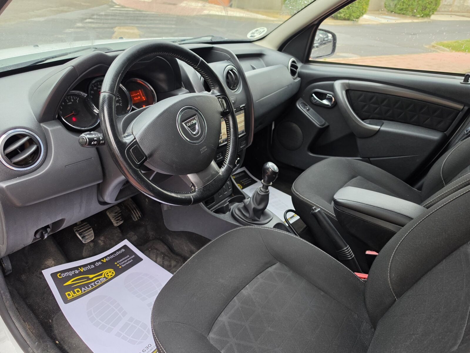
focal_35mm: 23
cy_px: 176
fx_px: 312
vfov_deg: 58.9
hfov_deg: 73.9
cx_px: 235
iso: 100
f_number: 1.4
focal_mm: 6.5
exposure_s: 1/180
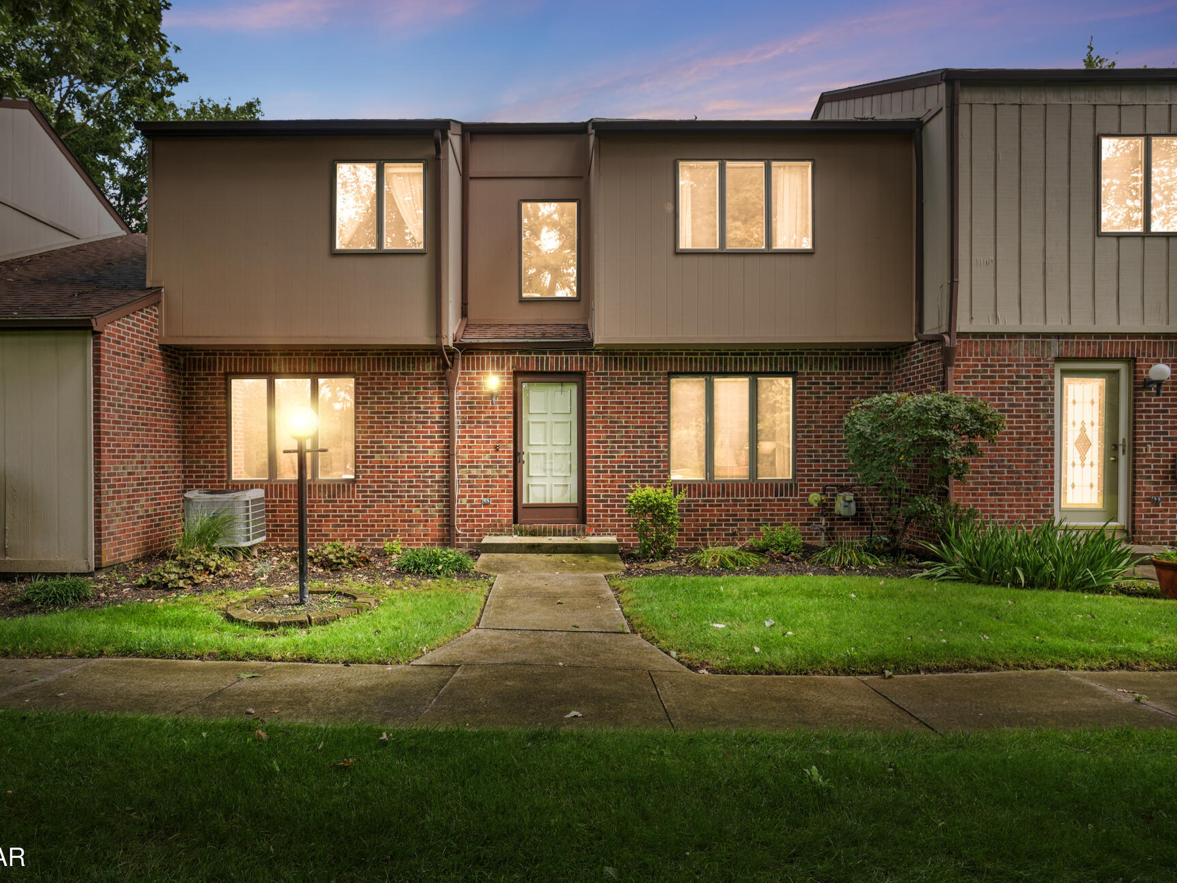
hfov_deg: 81.6
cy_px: 445
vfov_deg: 66.0
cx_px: 545
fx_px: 680
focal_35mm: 20
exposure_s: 1/50
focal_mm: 12
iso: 100
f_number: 6.3
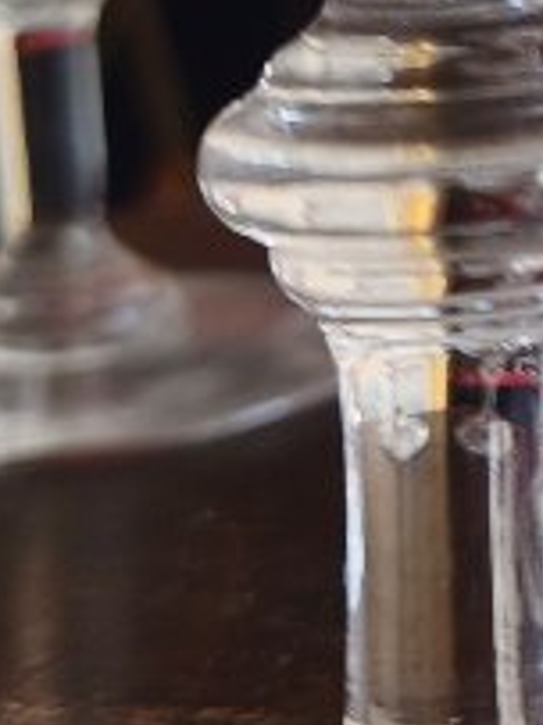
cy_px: -350
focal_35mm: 136
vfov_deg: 13.7
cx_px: 1072
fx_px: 2847
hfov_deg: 10.1
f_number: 1.7
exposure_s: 1/100
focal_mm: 6.06
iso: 125
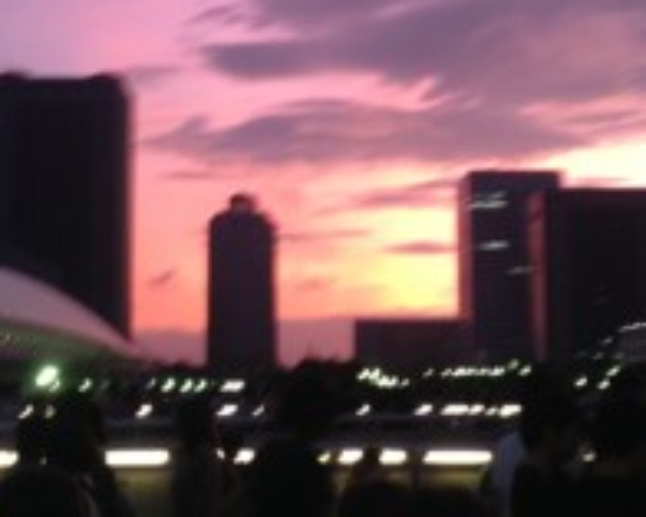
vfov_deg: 20.7
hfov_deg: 25.7
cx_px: 333
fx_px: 1416
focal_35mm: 74
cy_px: 178
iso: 100
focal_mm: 4.12
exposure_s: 1/20
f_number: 2.4
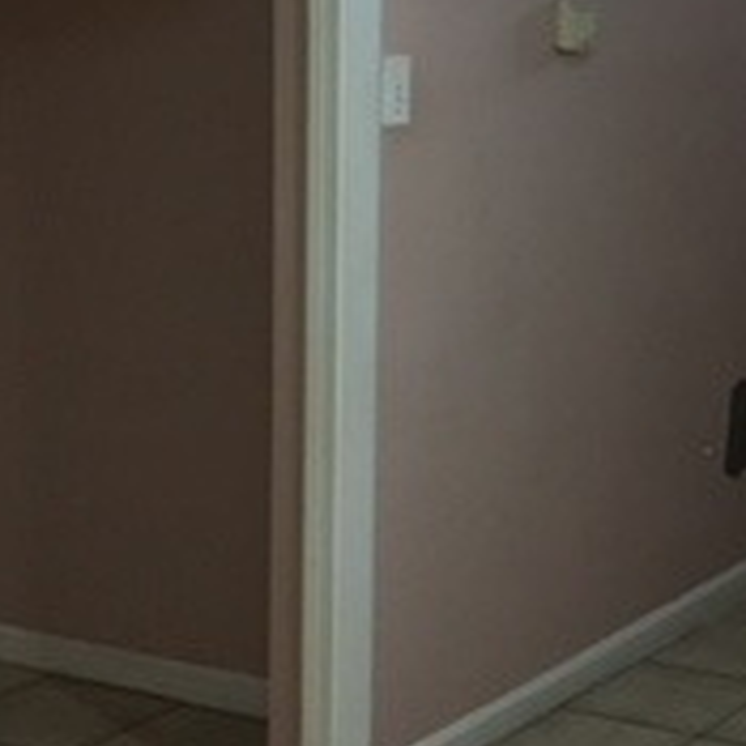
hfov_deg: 17.1
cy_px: 362
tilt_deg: -11.5
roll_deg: -3.9
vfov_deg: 18.5
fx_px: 2292
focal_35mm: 94
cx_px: 1049
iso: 250
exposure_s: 1/17
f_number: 2.2
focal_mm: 4.15
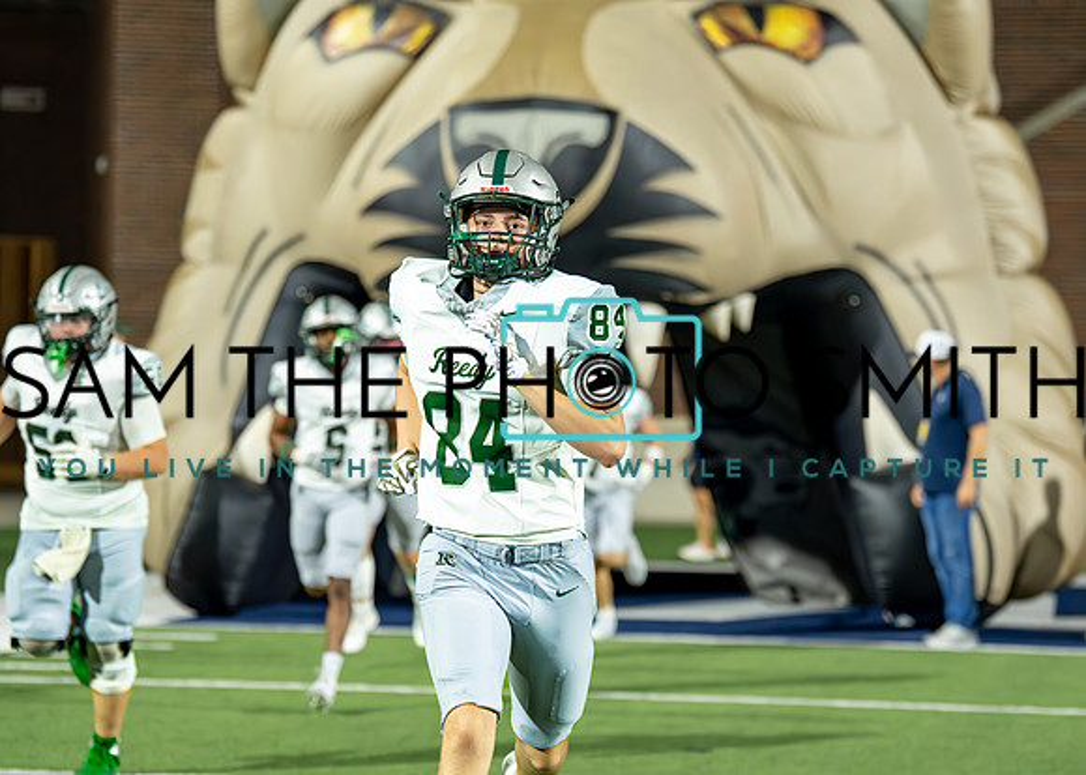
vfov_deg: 11.1
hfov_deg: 15.6
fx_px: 3975
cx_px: 511
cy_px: 440
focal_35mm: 129
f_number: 2.8
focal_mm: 105
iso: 3200
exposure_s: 1/1600
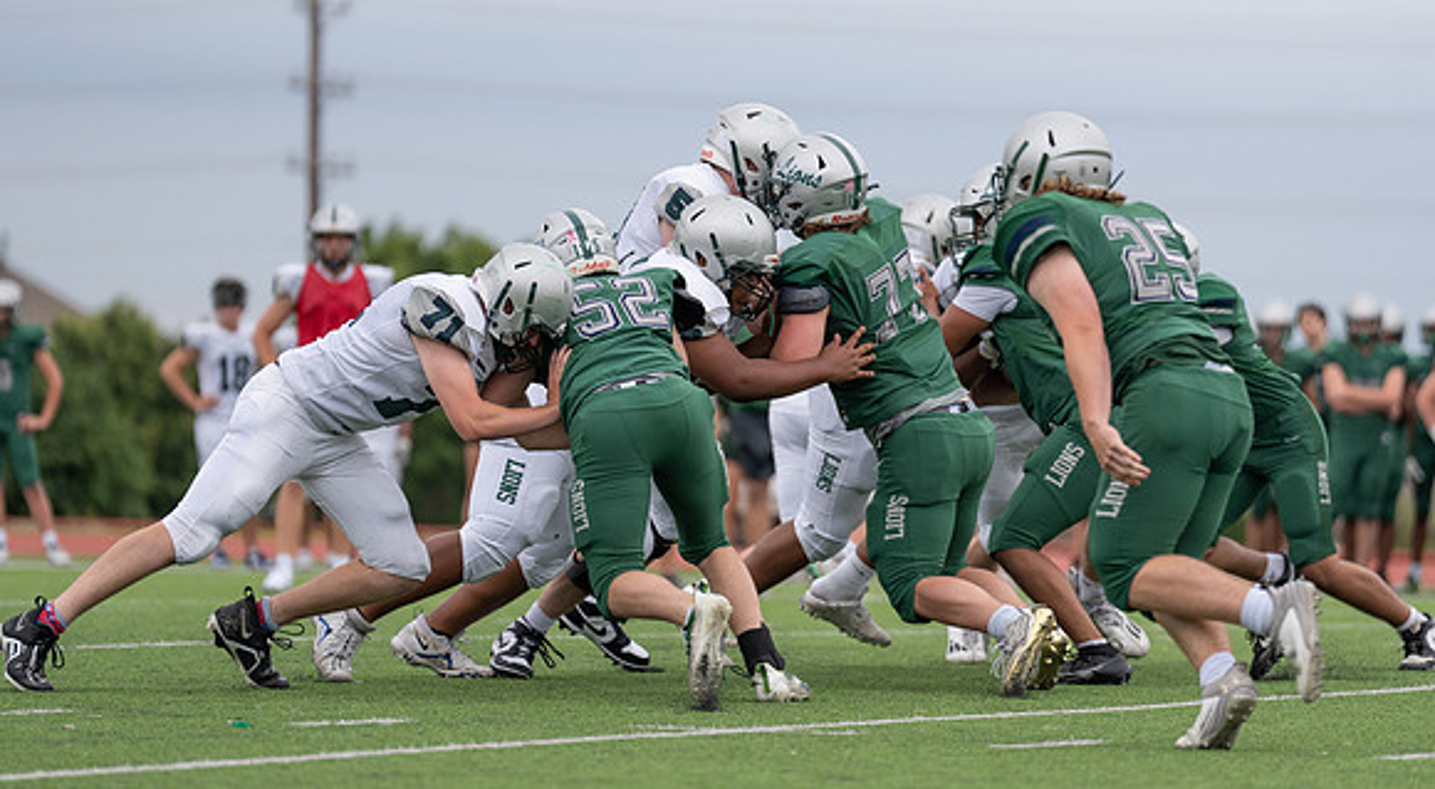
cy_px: 353
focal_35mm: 243
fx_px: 9208
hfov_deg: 8.9
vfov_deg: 4.9
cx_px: 800
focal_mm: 200
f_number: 2.8
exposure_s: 1/1250
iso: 250
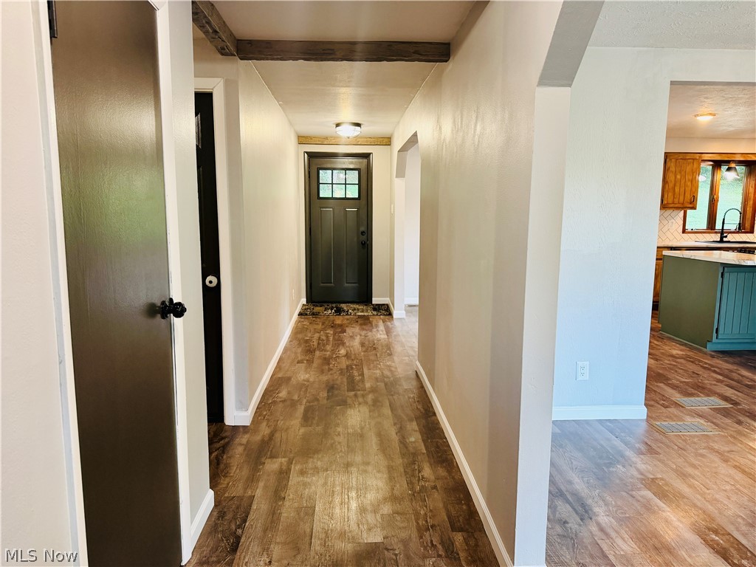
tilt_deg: -7.7
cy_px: 284
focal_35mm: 24
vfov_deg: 56.8
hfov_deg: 71.6
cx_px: 378
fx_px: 524
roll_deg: +0.2
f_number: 1.78
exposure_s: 1/60
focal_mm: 6.76
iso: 200
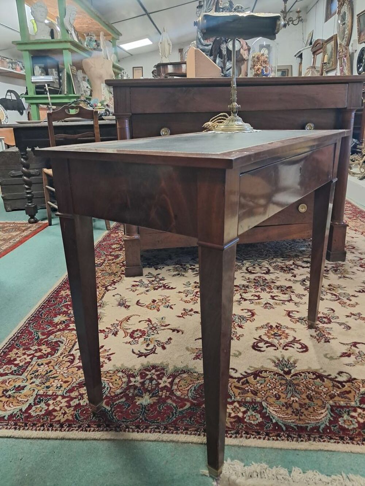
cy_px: 243
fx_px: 380
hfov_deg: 51.4
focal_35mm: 27
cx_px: 182
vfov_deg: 65.3
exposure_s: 1/50
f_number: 1.8
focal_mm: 4
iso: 500
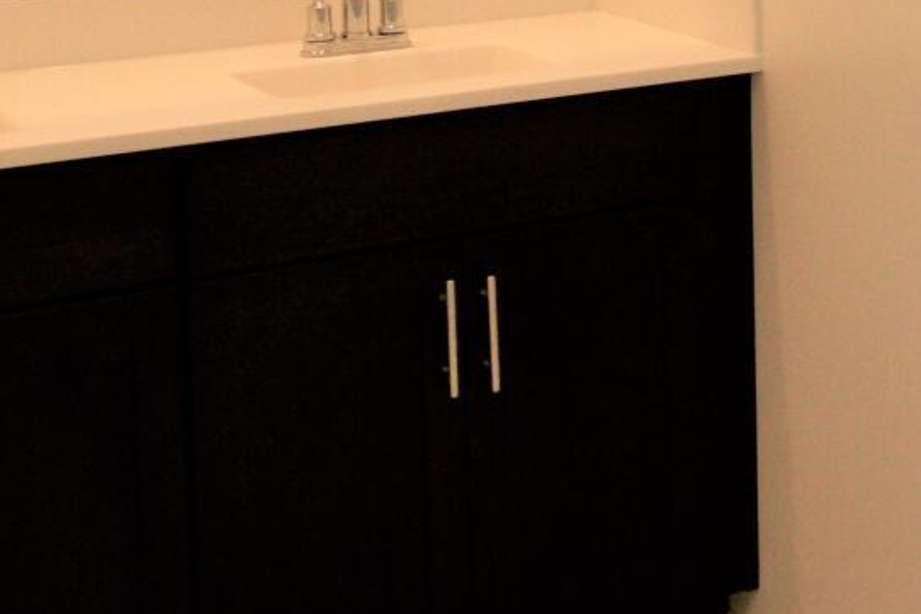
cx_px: 1174
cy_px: -168
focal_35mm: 83
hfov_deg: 22.1
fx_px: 2123
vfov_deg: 15.7
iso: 640
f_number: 5.6
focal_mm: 10
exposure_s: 1/125
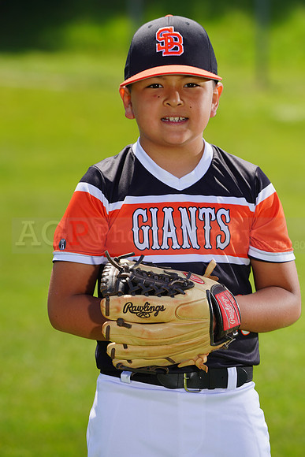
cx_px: 152
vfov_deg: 7.6
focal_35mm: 271
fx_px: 3442
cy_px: 228
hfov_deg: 5.1
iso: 100
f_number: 8
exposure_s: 1/250
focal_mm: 271
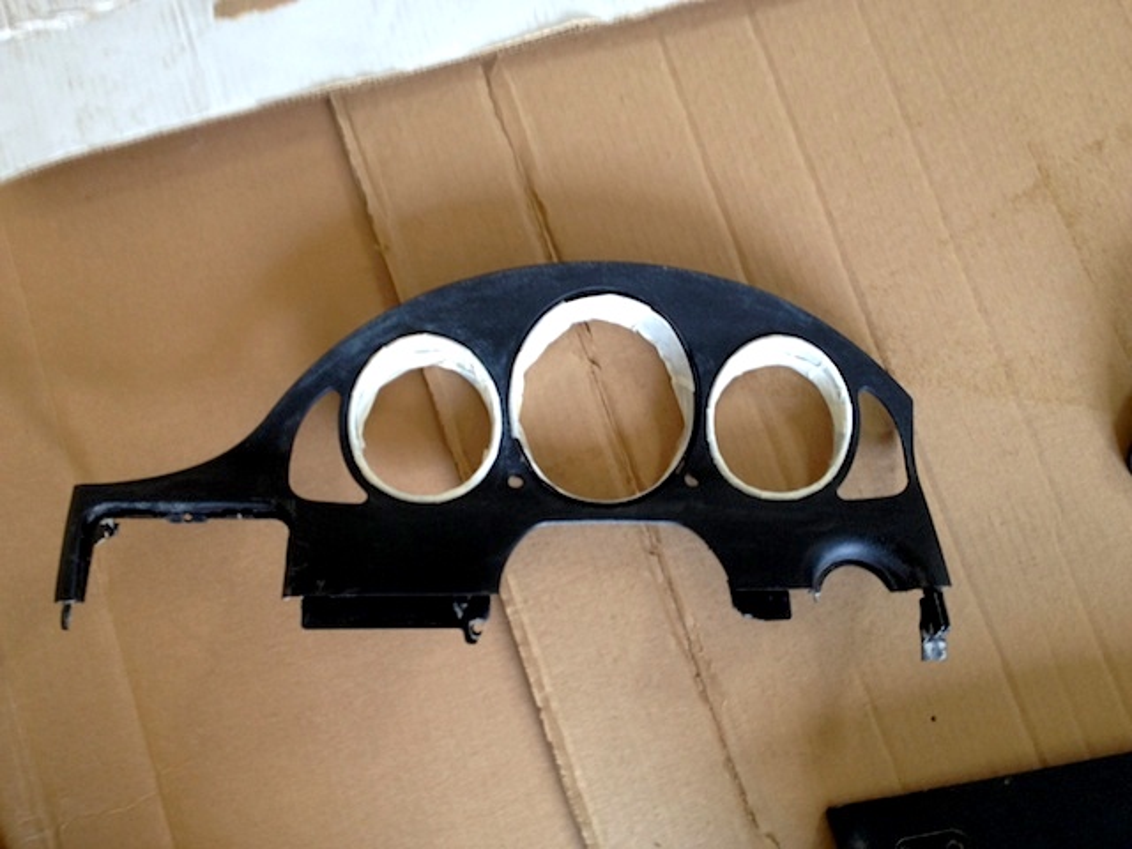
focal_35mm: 35
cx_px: 566
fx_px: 1145
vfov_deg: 40.7
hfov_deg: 52.6
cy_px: 424
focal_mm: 4.28
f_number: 2.4
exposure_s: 1/20
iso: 64
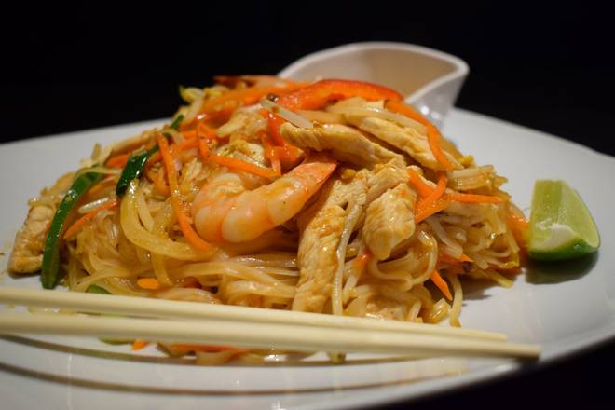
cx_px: 308
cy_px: 205
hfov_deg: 45.0
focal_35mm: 44
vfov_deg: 30.8
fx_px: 743
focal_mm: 29
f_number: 4.2
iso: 1100
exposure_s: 1/60
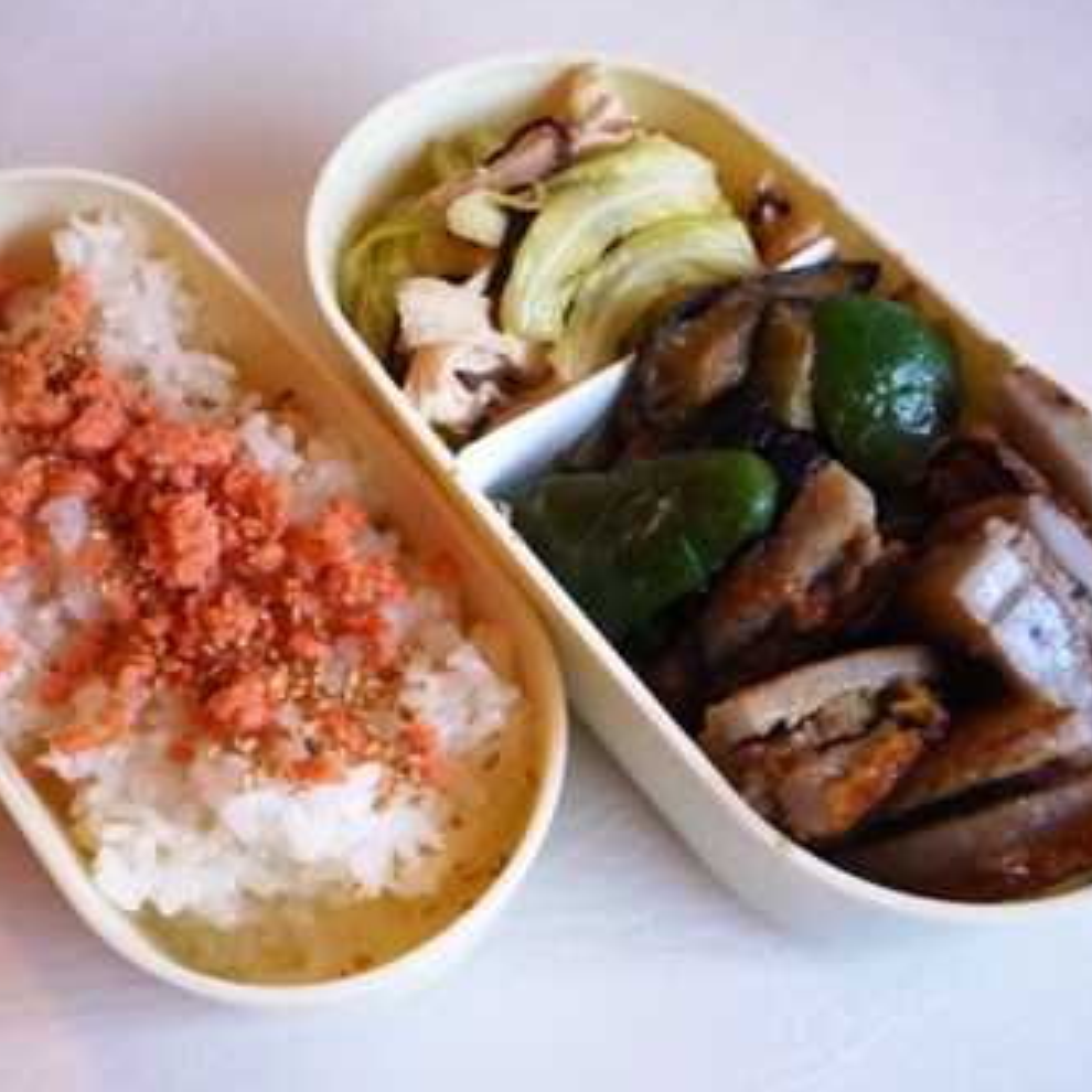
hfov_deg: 46.0
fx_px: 1285
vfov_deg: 46.0
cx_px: 526
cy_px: 539
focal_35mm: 36
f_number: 3.3
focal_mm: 5.2
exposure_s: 1/10
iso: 400
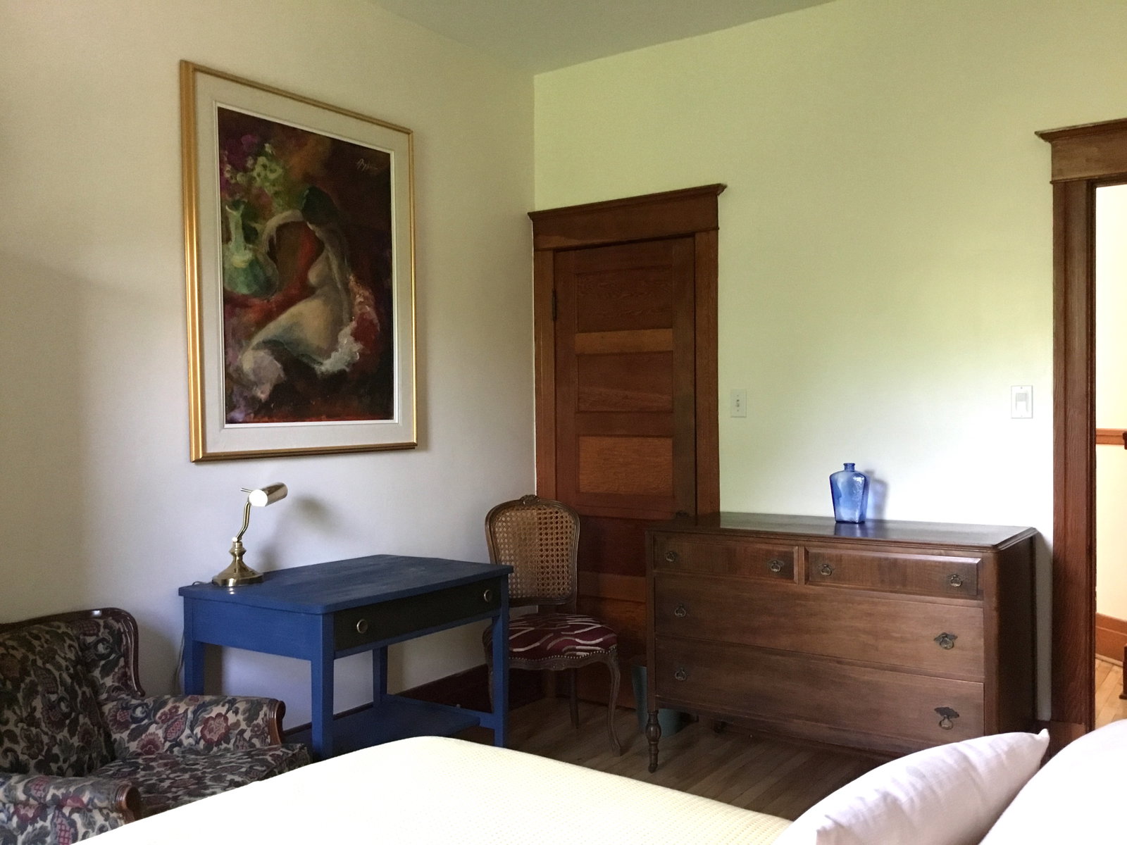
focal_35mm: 31
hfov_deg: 58.4
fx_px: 1009
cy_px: 422
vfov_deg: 45.4
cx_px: 564
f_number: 2.4
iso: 160
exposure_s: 1/30
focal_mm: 3.3
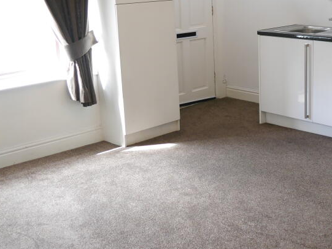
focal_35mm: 53
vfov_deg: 27.2
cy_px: 67
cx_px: 247
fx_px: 508
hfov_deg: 35.4
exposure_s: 1/60
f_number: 3.5
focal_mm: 14
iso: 500
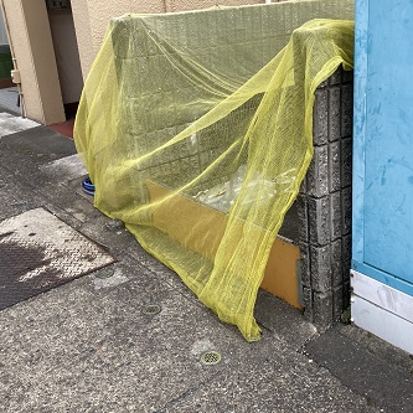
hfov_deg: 42.2
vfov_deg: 42.7
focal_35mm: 39
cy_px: 179
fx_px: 526
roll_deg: +2.2
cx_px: 277
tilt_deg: -20.2
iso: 20
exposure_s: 1/631
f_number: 1.8
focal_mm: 3.99
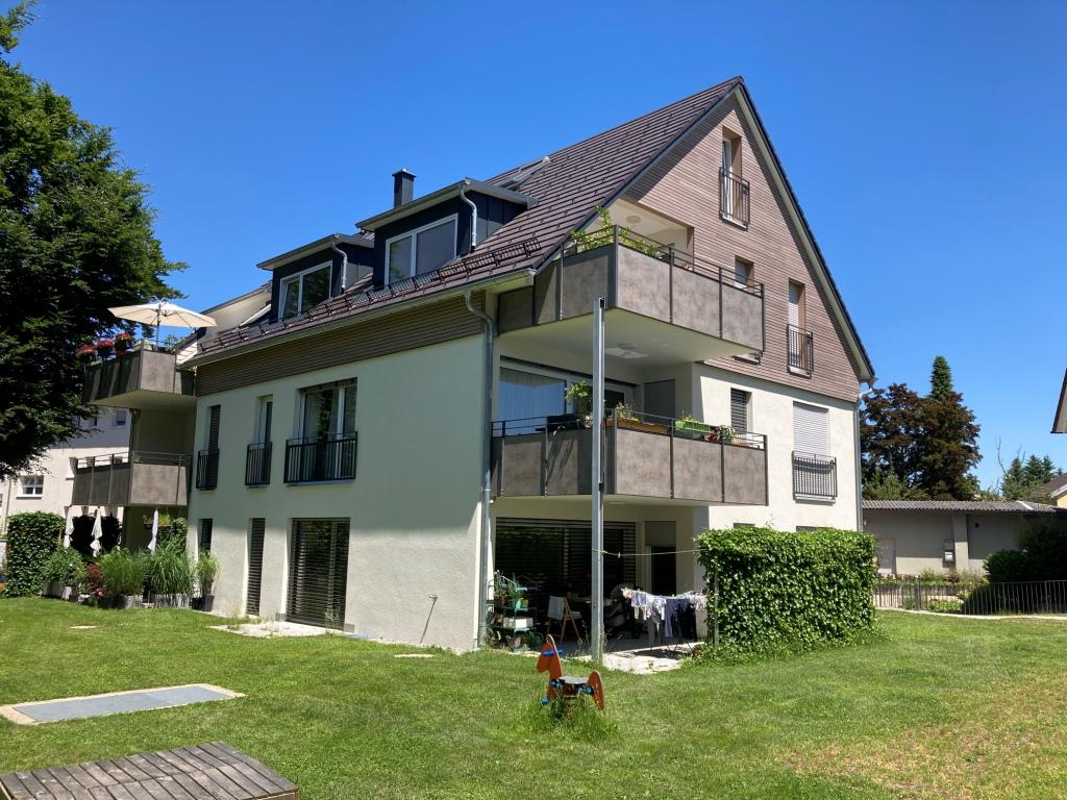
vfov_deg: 49.7
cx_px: 534
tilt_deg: +8.6
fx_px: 863
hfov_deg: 63.4
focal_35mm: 28
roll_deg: -1.8
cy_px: 400
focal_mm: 3.99
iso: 20
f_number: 1.8
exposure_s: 1/1230
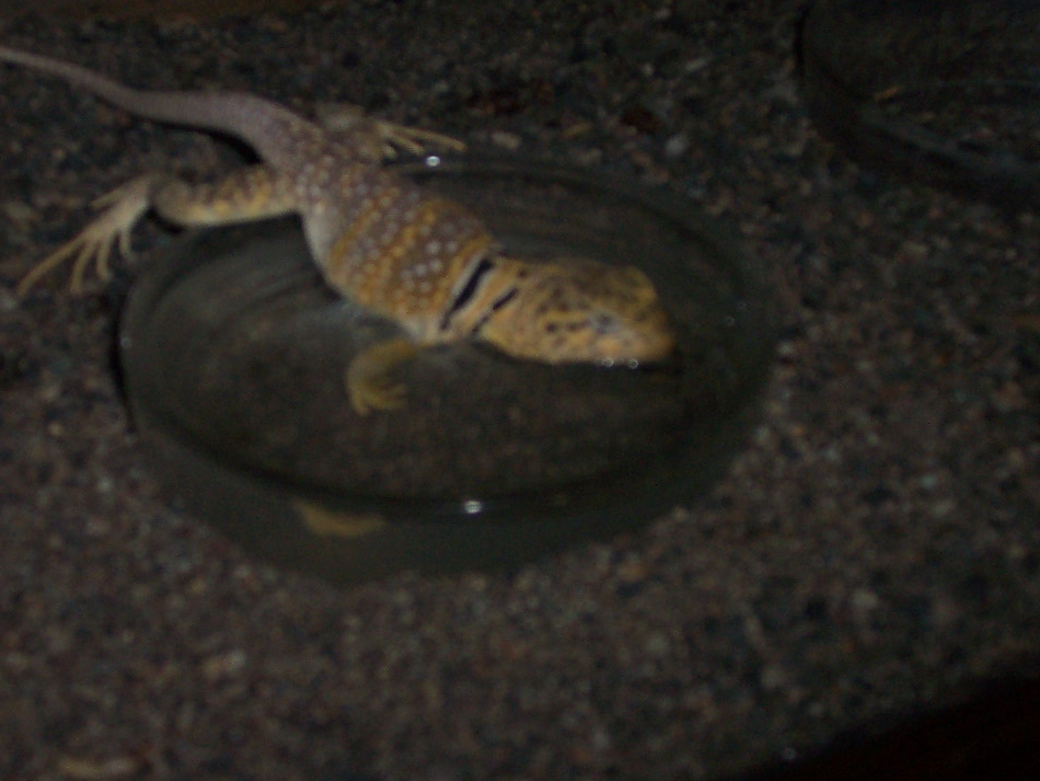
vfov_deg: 20.4
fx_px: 2164
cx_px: 446
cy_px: 411
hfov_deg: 27.0
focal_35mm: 72
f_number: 3.4
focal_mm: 8.6
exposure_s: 1/60
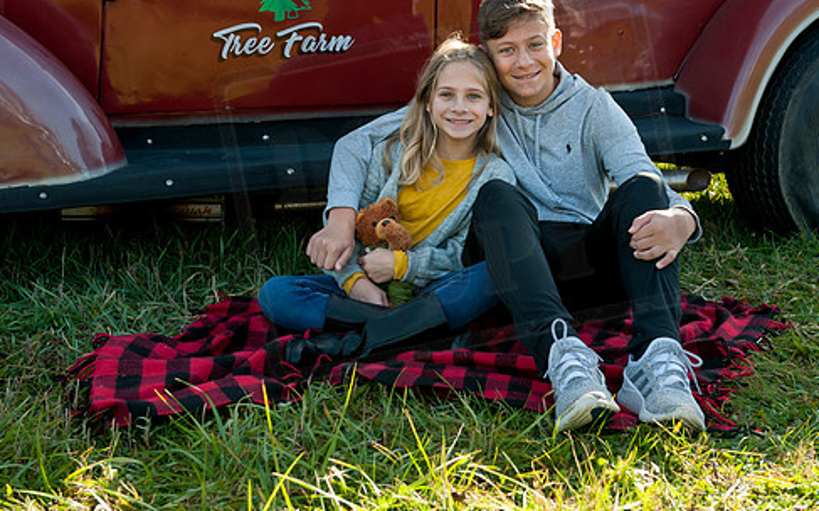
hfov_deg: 30.2
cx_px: 456
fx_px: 1517
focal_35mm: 68
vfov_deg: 19.1
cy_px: 192
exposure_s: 1/250
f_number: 5.6
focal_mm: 56
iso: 100
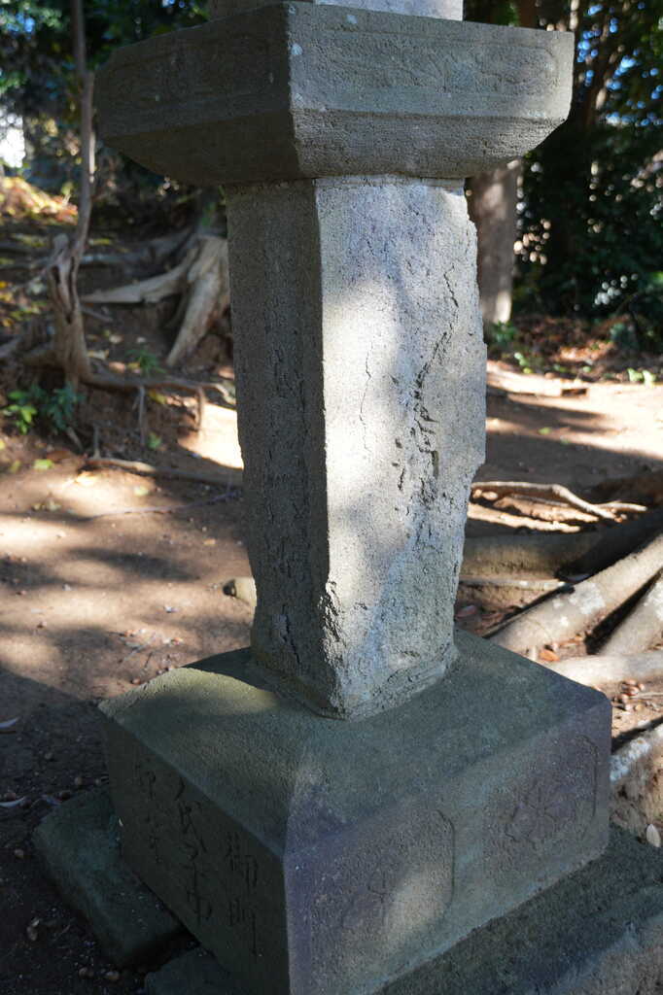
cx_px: 332
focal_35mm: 38
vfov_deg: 51.3
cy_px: 498
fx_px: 1037
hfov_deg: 35.5
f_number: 4
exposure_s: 1/60
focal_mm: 25
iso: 125
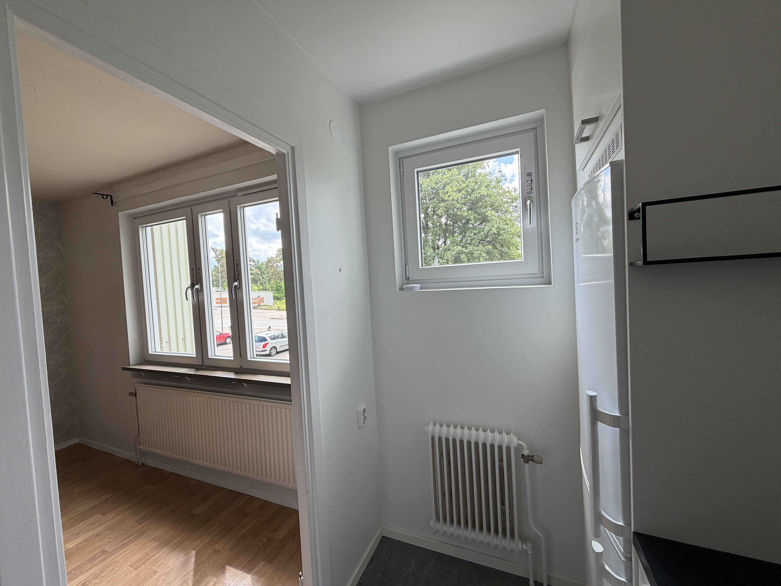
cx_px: 390
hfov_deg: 102.1
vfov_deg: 85.7
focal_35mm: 14
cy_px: 293
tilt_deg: -2.2
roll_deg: +3.4
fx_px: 316
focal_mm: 2.22
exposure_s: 1/121
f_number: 2.2
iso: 64
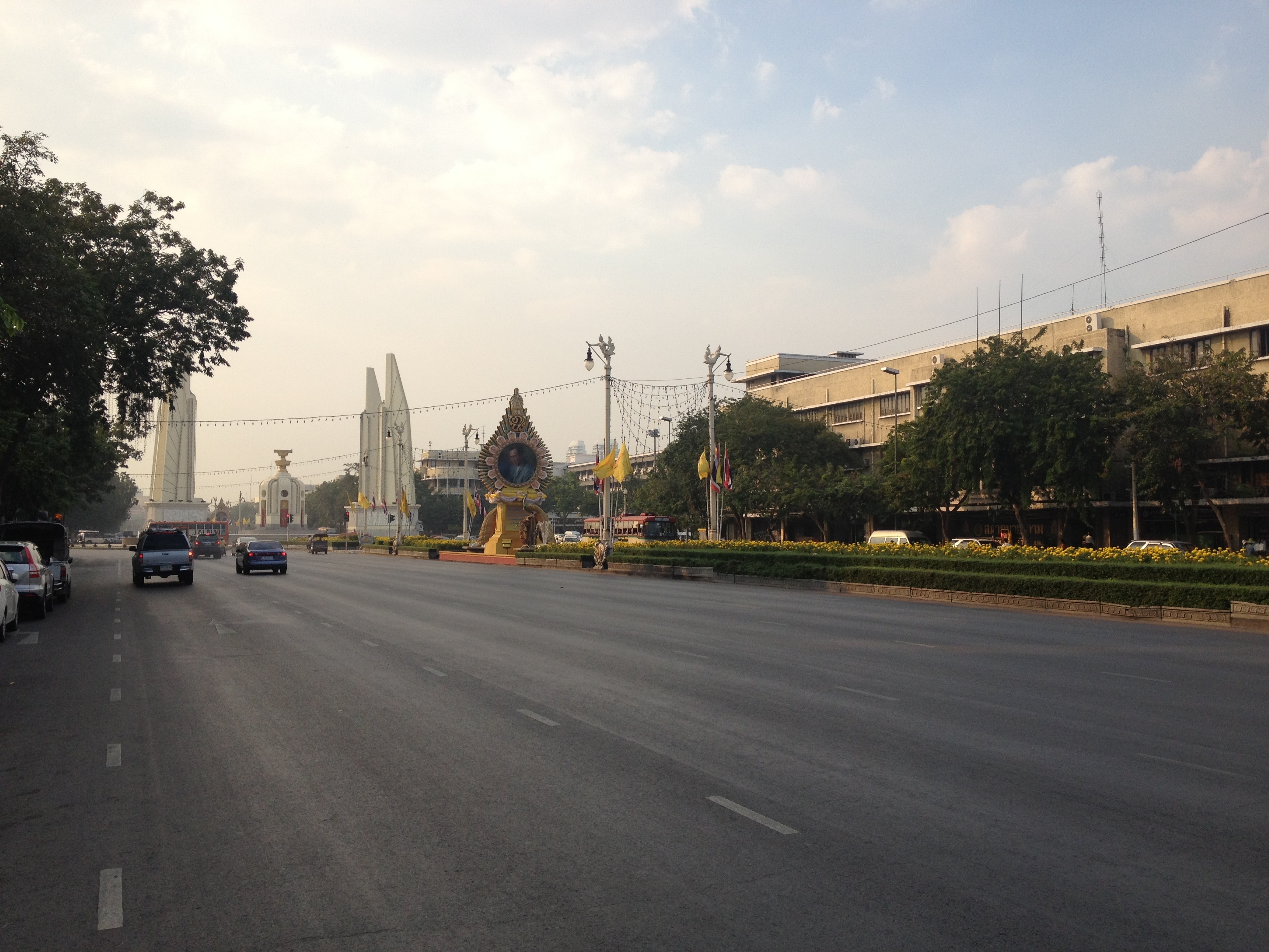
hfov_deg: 52.6
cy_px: 476
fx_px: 1283
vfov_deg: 40.7
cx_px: 634
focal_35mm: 35
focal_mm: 4.28
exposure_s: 1/1126
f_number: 2.4
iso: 64
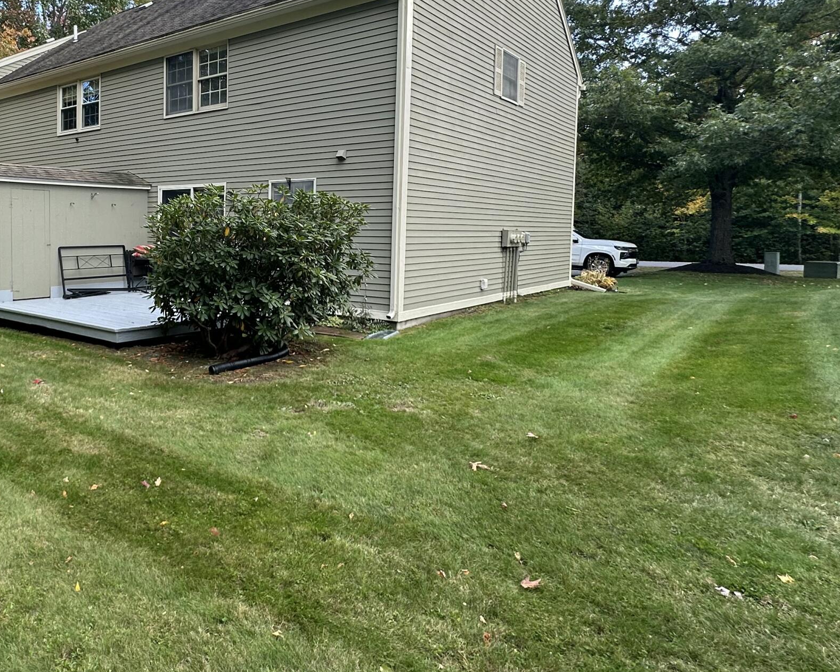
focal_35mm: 26
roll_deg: -1.5
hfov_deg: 61.5
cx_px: 190
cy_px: 262
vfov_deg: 54.4
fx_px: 646
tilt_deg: -2.6
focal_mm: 2.22
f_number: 2.2
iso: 40
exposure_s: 1/99
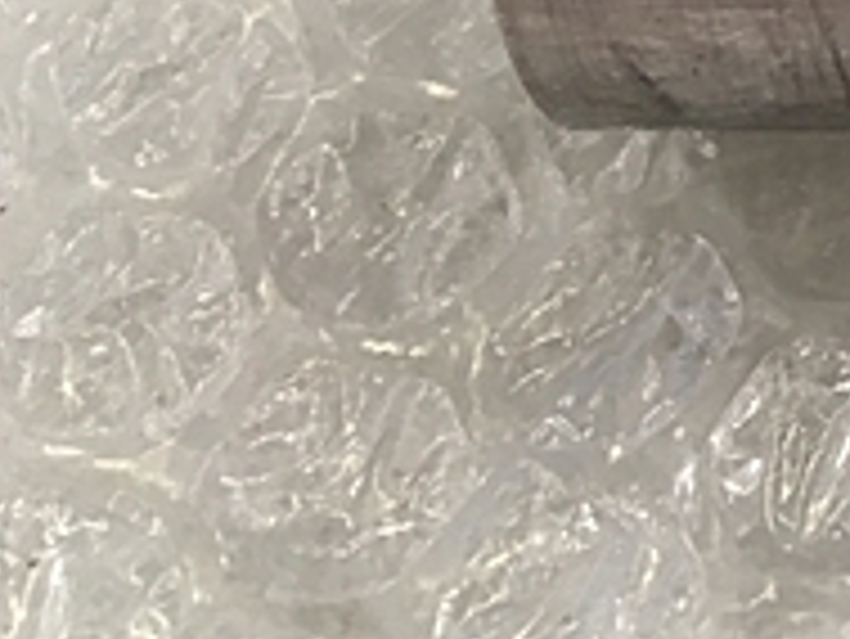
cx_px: 1340
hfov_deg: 17.6
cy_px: -261
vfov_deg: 14.3
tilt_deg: -53.3
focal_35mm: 98
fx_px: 2408
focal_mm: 4.15
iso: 25
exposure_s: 1/40
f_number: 2.2
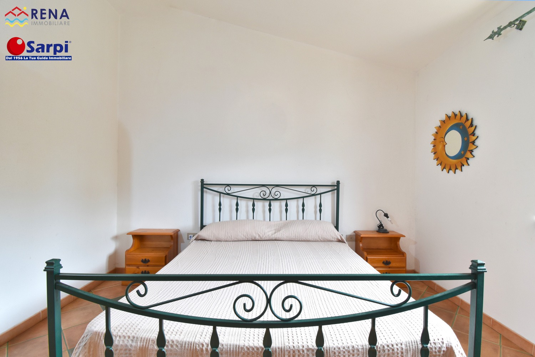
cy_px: 178
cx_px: 268
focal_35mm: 15
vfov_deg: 77.3
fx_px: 223
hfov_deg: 100.4
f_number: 11
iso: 400
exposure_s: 1/1.6
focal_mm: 10
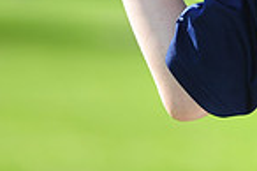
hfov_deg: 2.6
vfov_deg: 1.7
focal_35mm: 793
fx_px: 5655
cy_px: -150
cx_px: 422
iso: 200
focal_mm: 200
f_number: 4.5
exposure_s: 1/640
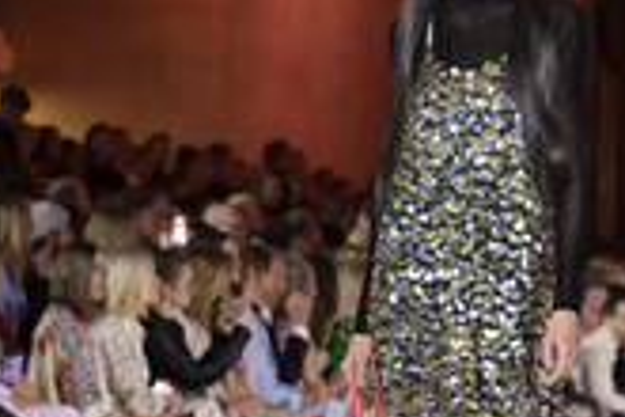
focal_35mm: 397
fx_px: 6892
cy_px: 318
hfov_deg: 5.2
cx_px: 581
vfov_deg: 3.5
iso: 8000
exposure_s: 1/200
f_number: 5.6
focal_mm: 145
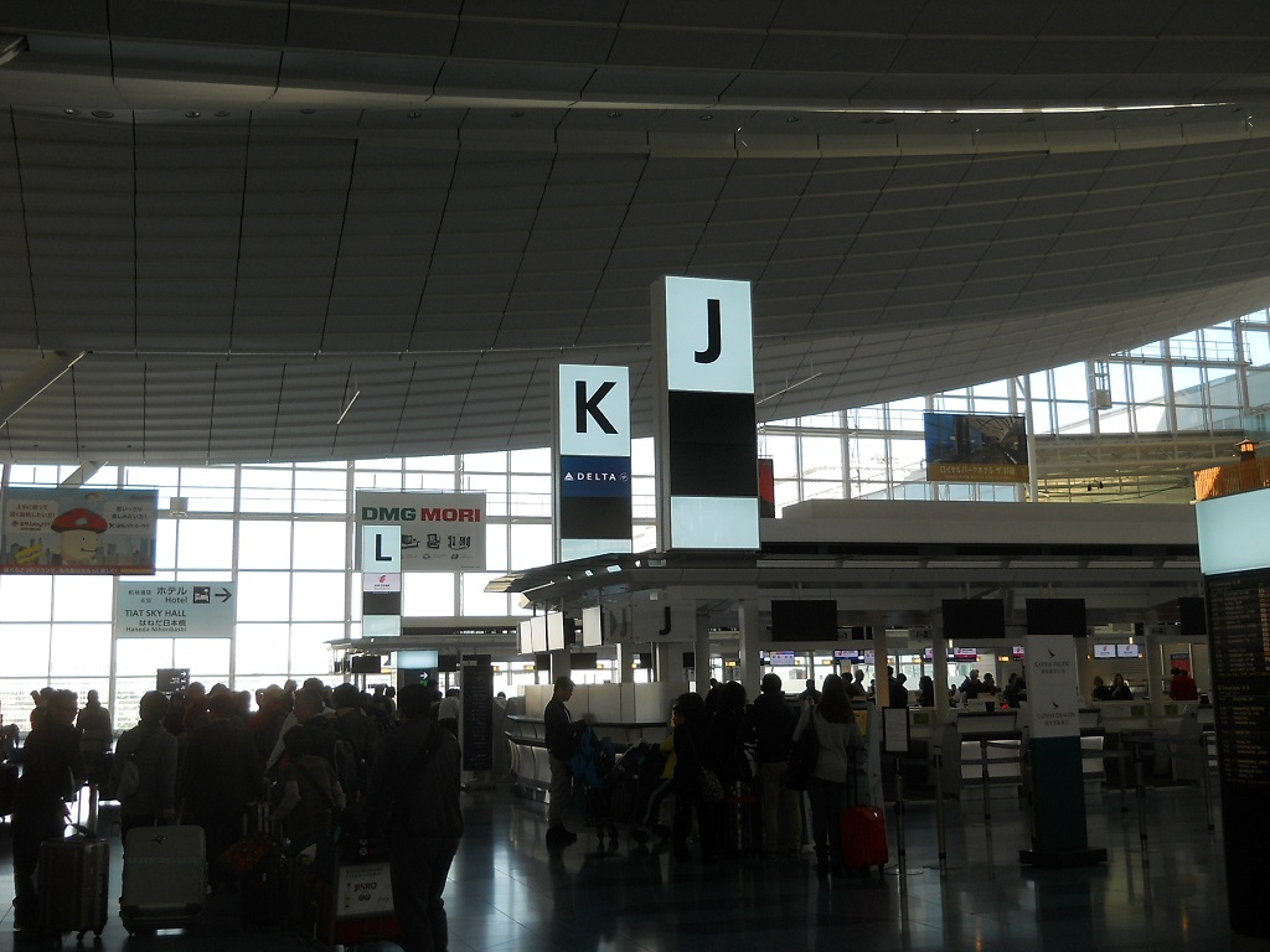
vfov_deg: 35.1
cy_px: 476
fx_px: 1504
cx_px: 635
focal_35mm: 41
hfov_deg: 45.8
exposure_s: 1/100
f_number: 3.1
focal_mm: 6.72
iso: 80
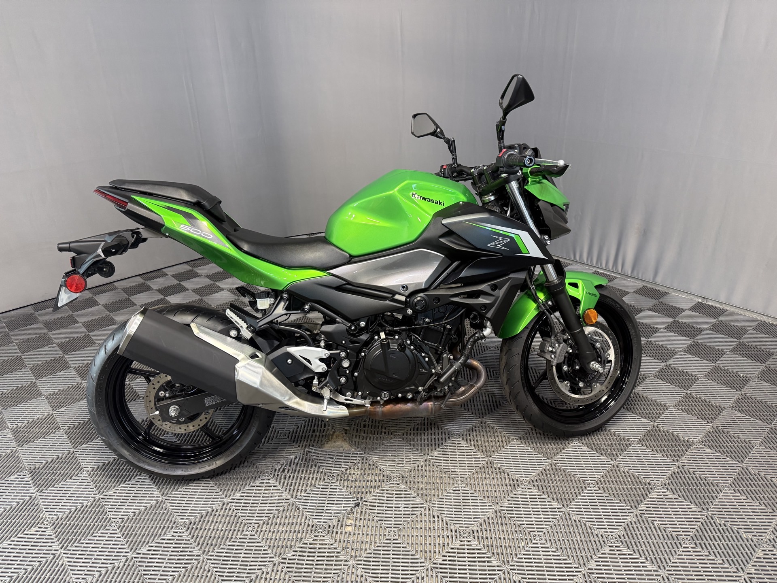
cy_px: 292
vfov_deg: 56.8
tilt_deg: -23.2
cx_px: 388
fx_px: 539
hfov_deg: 71.6
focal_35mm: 24
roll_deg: +2.1
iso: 320
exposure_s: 1/60
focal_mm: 6.76
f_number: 1.78
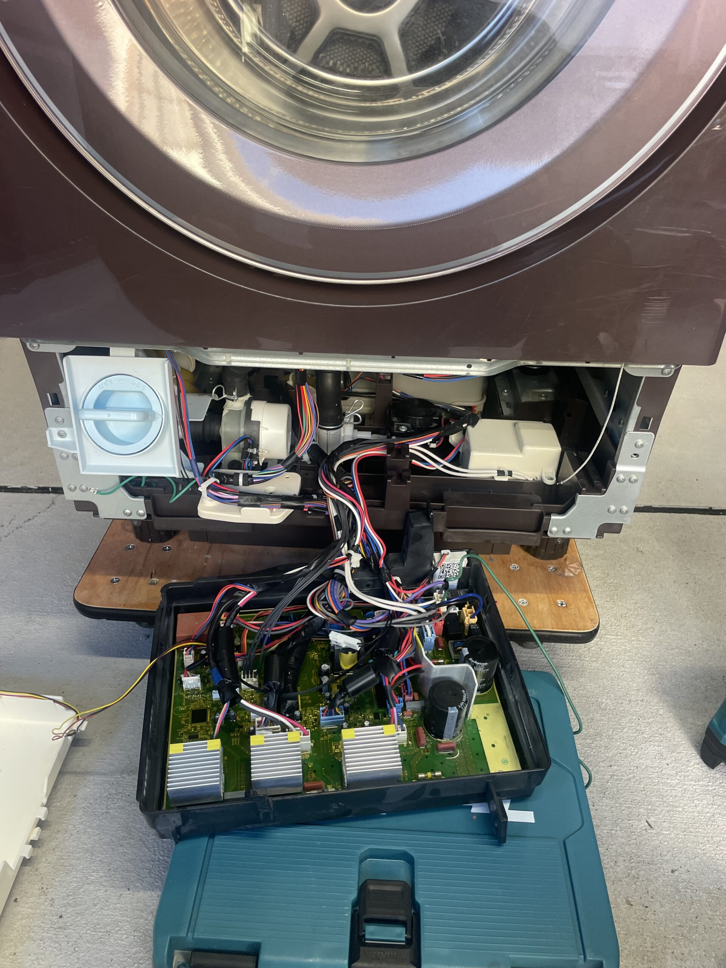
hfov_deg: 53.1
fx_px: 727
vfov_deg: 67.3
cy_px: 484
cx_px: 363
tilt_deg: -34.7
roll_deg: -1.6
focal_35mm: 26
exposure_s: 1/111
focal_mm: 4.2
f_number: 1.6
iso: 125
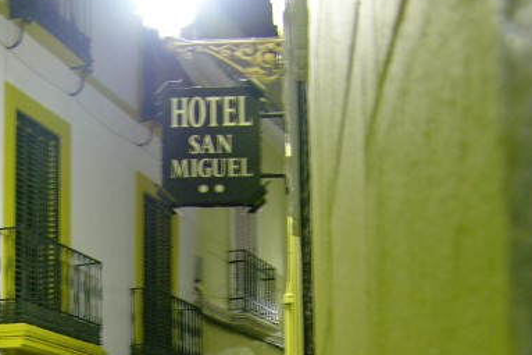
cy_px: 436
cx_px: 151
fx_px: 1078
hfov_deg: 27.4
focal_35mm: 73
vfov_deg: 17.7
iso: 200
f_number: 2.8
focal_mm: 8.9
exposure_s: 1
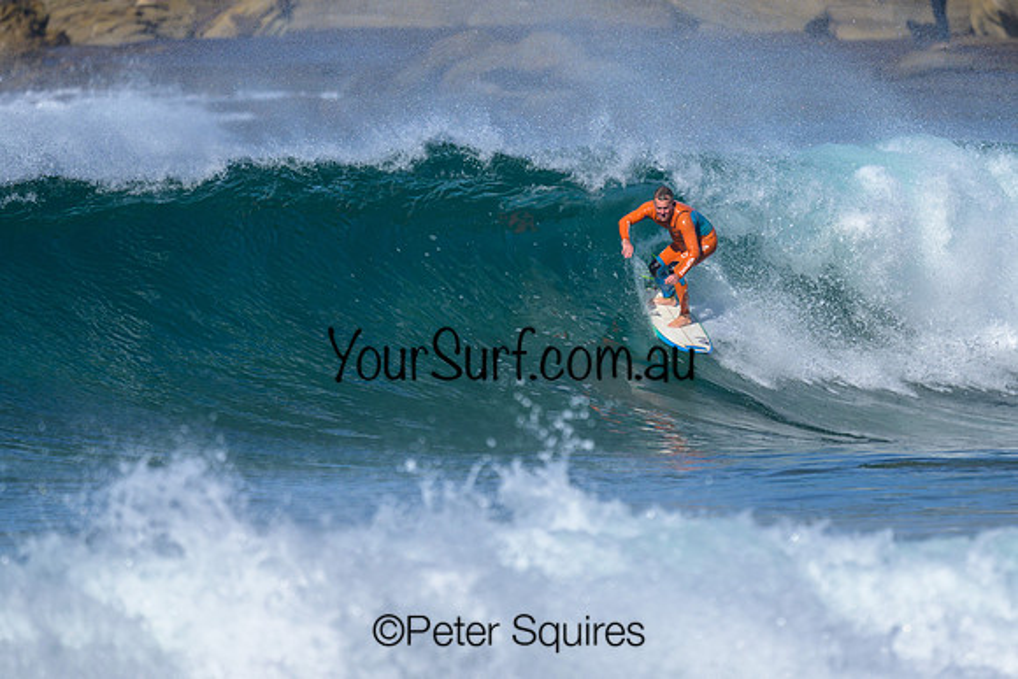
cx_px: 599
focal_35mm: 1100
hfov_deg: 1.9
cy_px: 290
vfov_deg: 1.3
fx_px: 31110
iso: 220
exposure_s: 1/2000
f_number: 6.3
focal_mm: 800
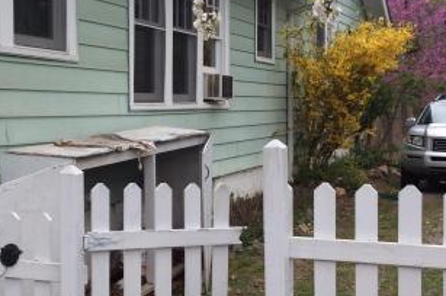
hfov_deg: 31.9
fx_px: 780
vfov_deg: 21.5
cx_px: 185
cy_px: 132
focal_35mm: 63
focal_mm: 3.3
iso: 32
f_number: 2.4
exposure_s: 1/146
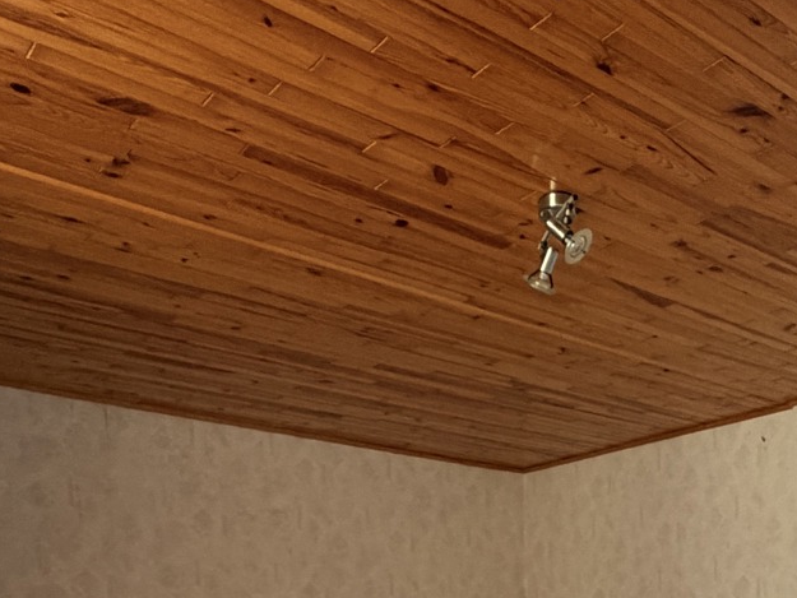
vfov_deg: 28.4
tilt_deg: -5.5
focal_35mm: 43
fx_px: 990
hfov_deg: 42.2
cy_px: 751
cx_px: 621
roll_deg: +1.2
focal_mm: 2.22
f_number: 2.2
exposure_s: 1/75
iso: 320
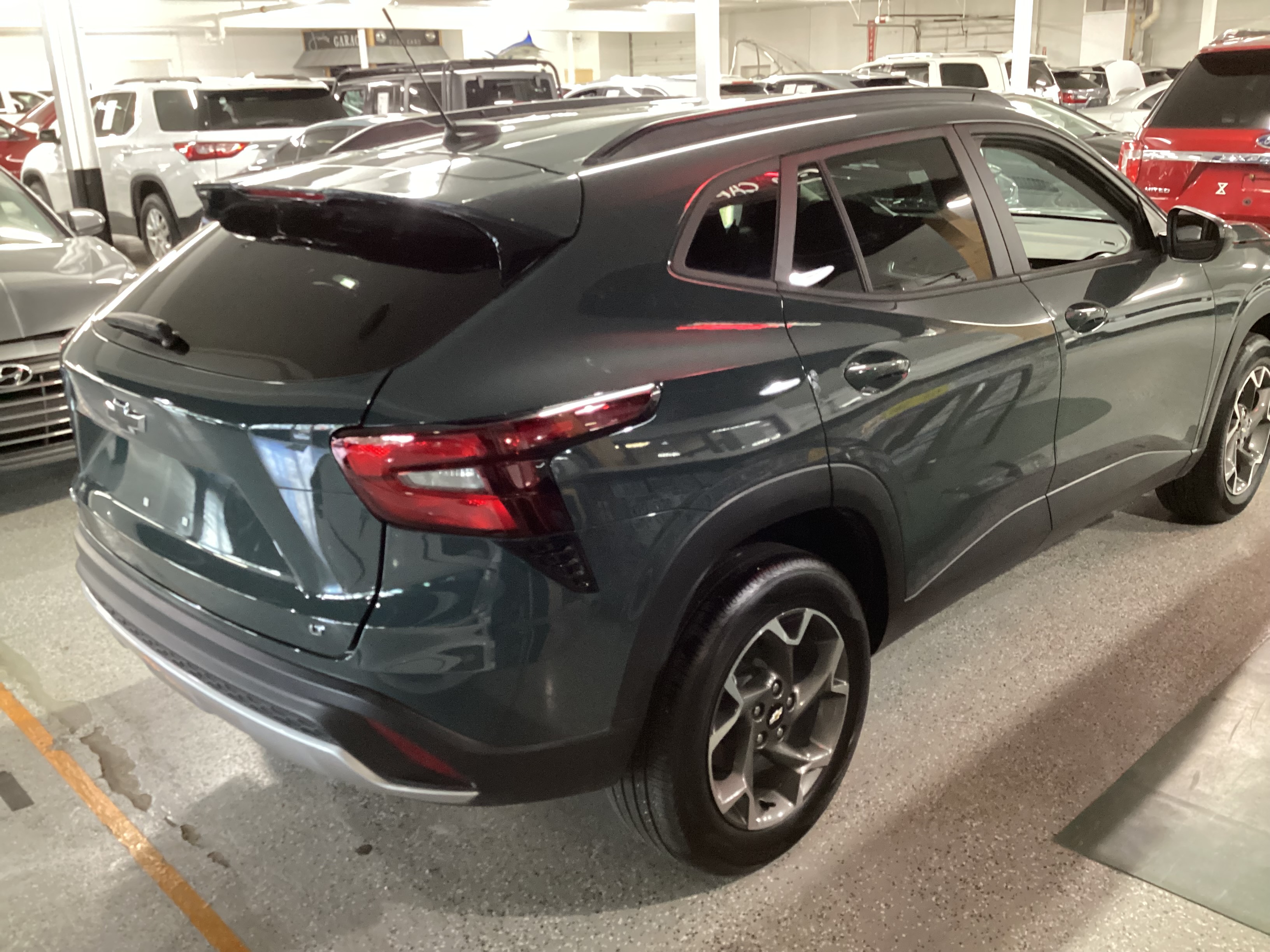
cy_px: 476
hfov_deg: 58.4
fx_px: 1137
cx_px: 635
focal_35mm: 31
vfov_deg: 45.4
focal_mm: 3.3
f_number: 2.4
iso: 400
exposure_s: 1/25
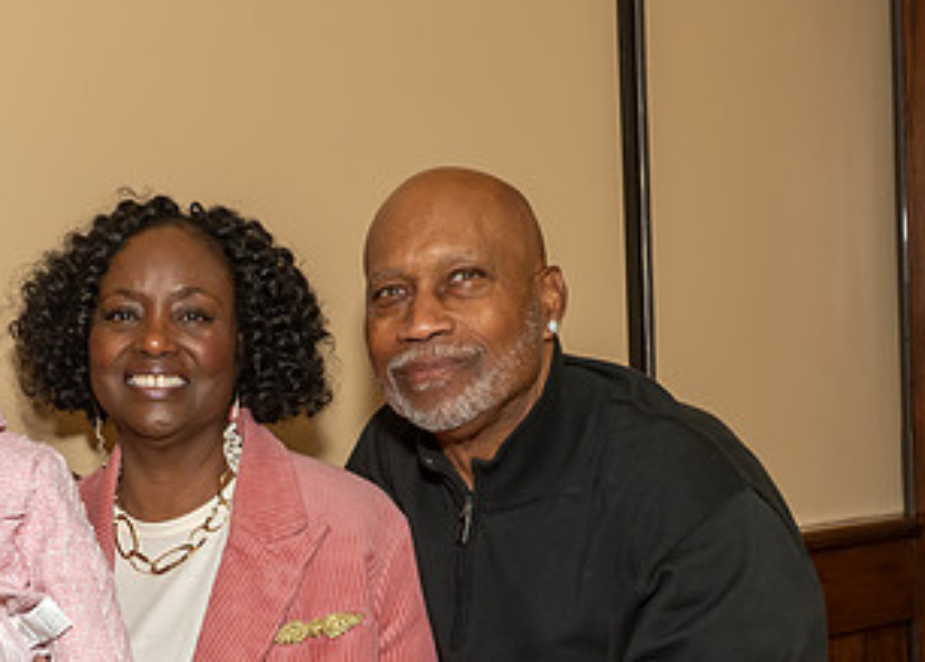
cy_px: 511
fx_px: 1972
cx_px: 151
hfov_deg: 25.8
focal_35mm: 75
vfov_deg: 18.9
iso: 640
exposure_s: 1/250
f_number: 8
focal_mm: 23
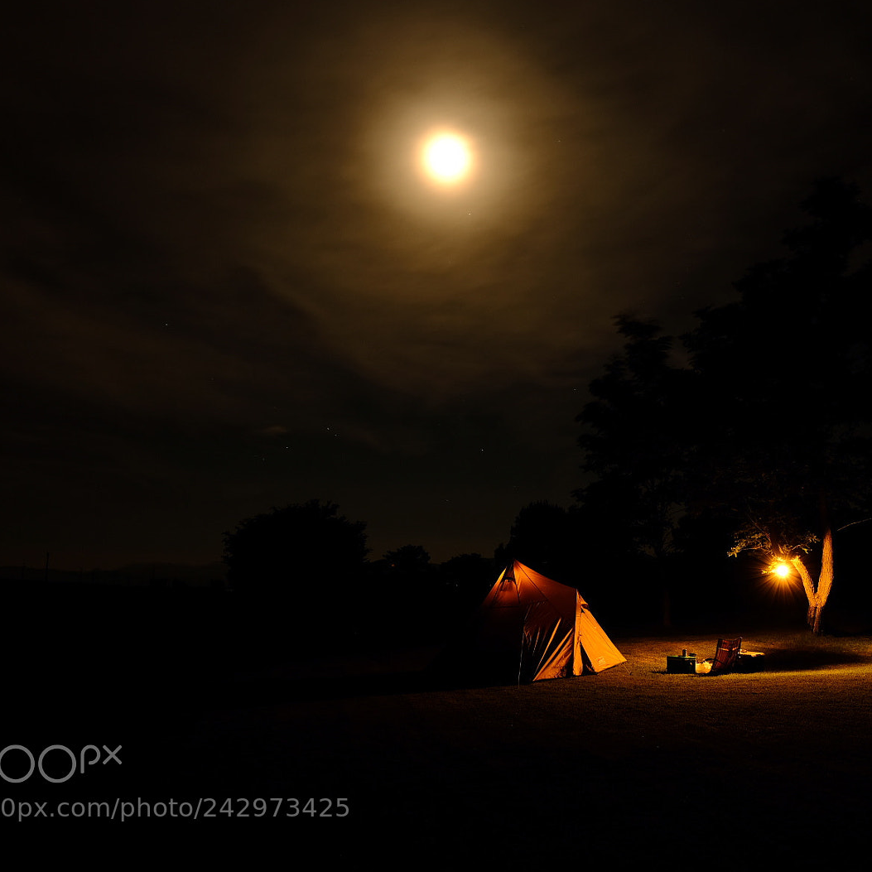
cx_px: 579
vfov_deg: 52.5
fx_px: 883
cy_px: 431
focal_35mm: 31
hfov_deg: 51.6
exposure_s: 20
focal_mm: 16
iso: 200
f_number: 4
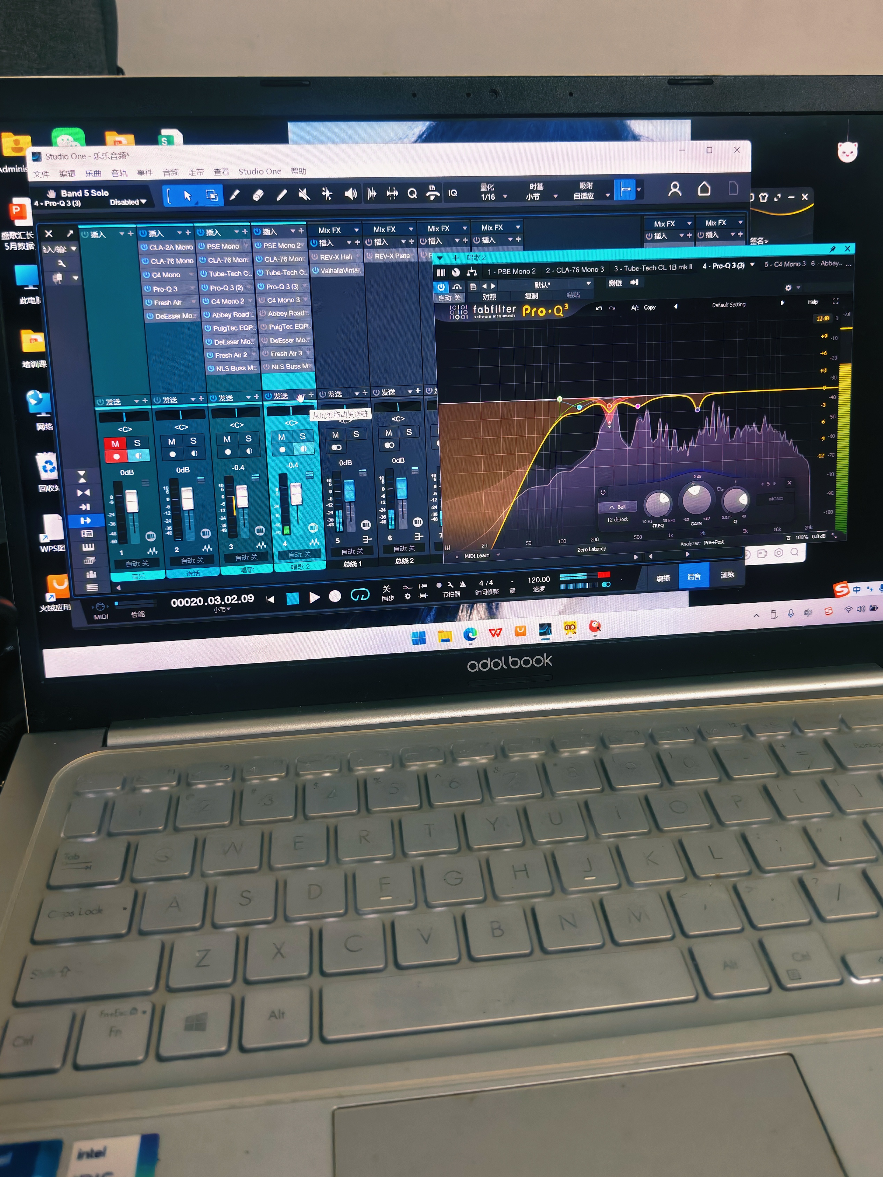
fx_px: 952
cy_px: 526
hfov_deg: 49.7
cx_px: 464
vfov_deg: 63.3
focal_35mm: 28
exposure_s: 1/64
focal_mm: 5.56
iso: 296
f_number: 1.88
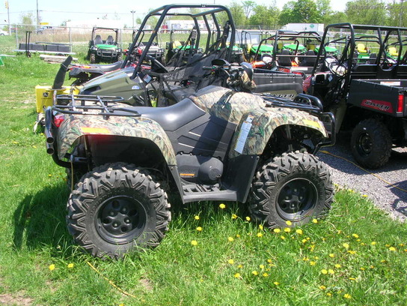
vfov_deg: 40.7
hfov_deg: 52.6
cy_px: 153
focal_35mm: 35
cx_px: 204
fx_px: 412
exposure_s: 1/103
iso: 50
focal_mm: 5.8
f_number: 5.6
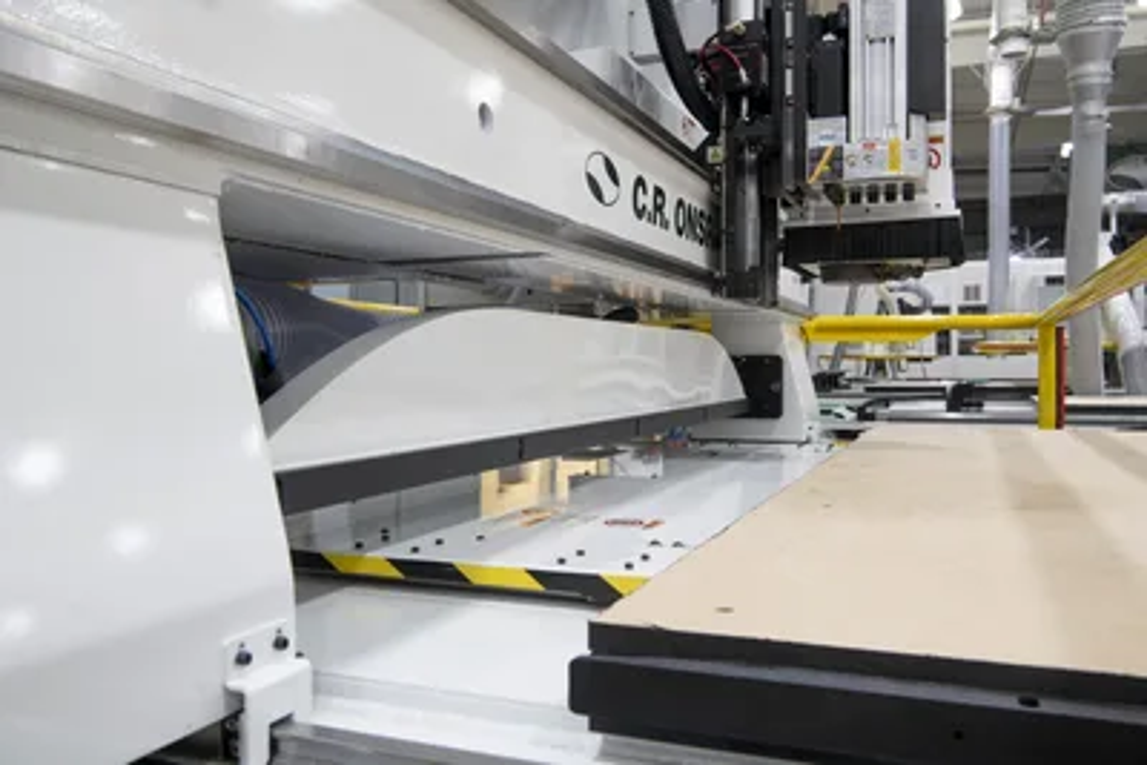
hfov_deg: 58.7
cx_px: 574
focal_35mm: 32
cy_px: 382
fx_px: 1020
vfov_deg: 41.1
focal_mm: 32
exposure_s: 1/2
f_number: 11
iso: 100
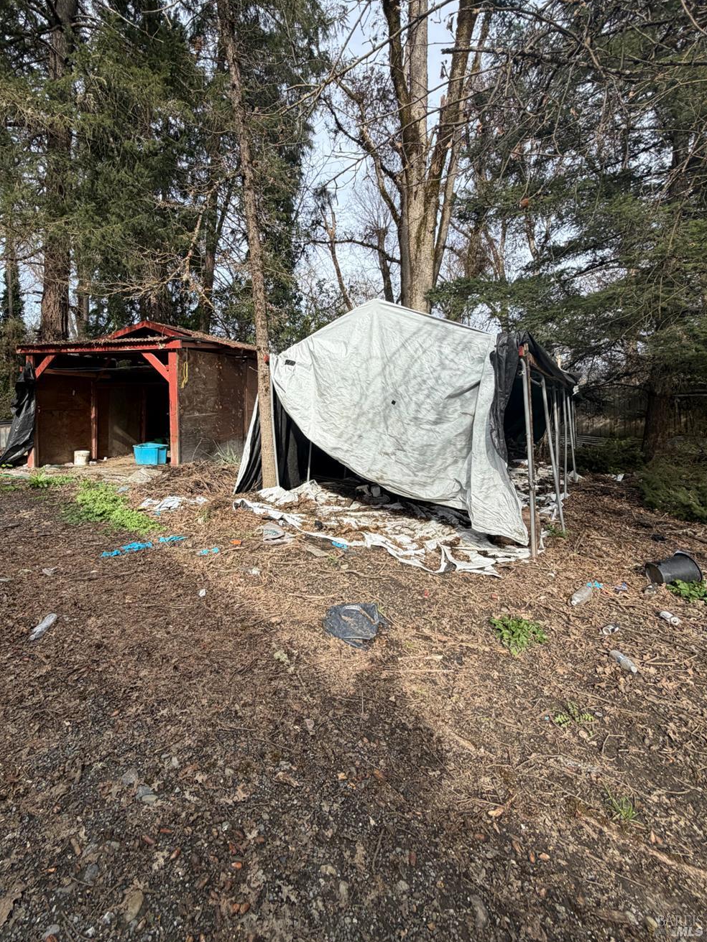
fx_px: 436
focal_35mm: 16
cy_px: 408
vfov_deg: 93.9
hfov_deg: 77.8
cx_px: 311
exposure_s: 1/502
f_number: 2.2
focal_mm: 2.22
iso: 50
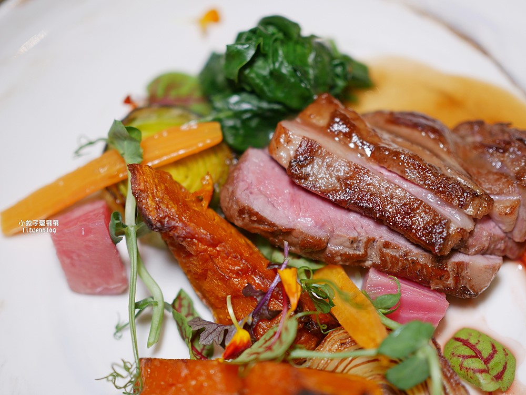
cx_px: 263
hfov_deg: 38.2
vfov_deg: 29.1
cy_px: 198
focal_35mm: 50
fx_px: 760
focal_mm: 25
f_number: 1.8
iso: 200
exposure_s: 1/80
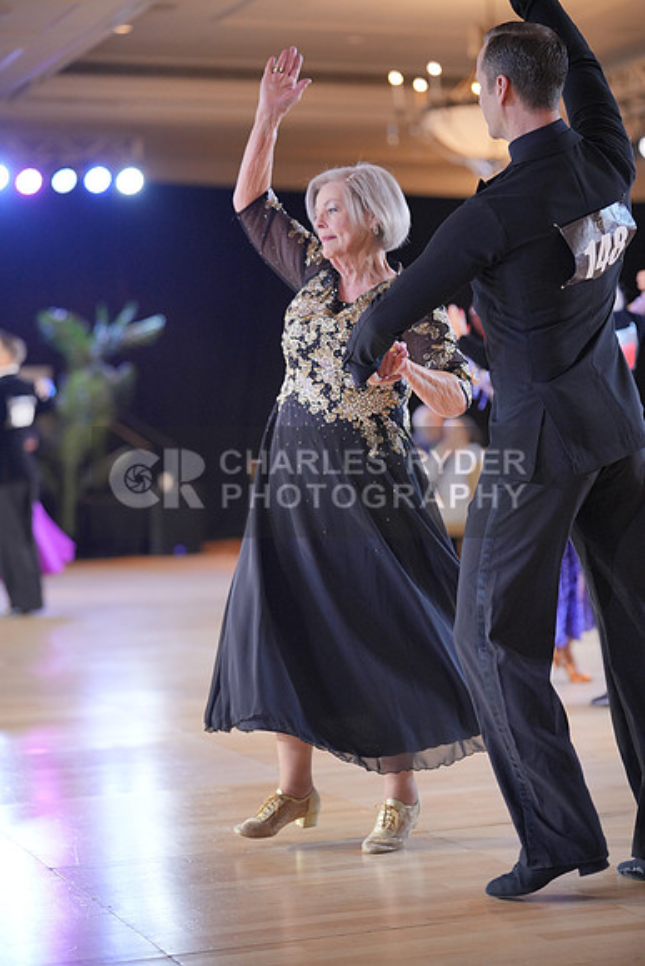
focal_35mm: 76
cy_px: 483
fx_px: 2041
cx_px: 322
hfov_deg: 18.0
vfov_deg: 26.6
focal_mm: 76
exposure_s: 1/500
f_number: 2
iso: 2000
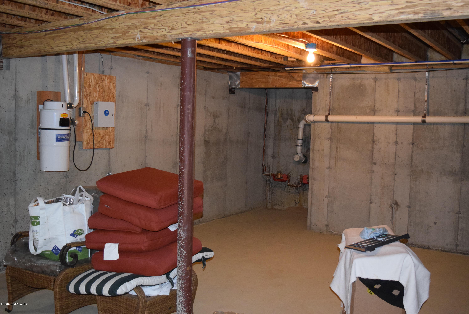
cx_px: 234
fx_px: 489
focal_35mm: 38
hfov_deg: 51.2
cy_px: 157
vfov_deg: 35.6
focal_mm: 25
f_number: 4
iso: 3200
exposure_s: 1/60
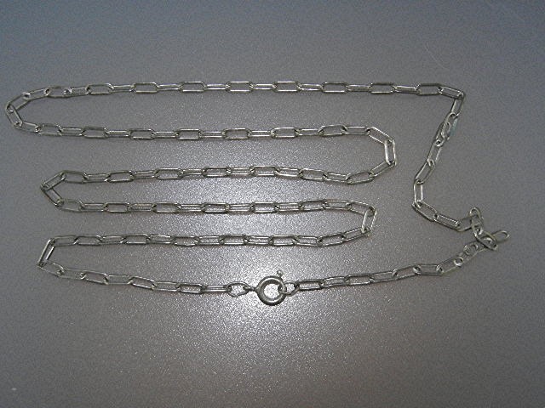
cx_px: 272
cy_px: 204
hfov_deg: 42.1
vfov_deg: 32.2
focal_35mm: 45
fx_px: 708
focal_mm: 8.1
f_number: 7.6
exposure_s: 1/30
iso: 800
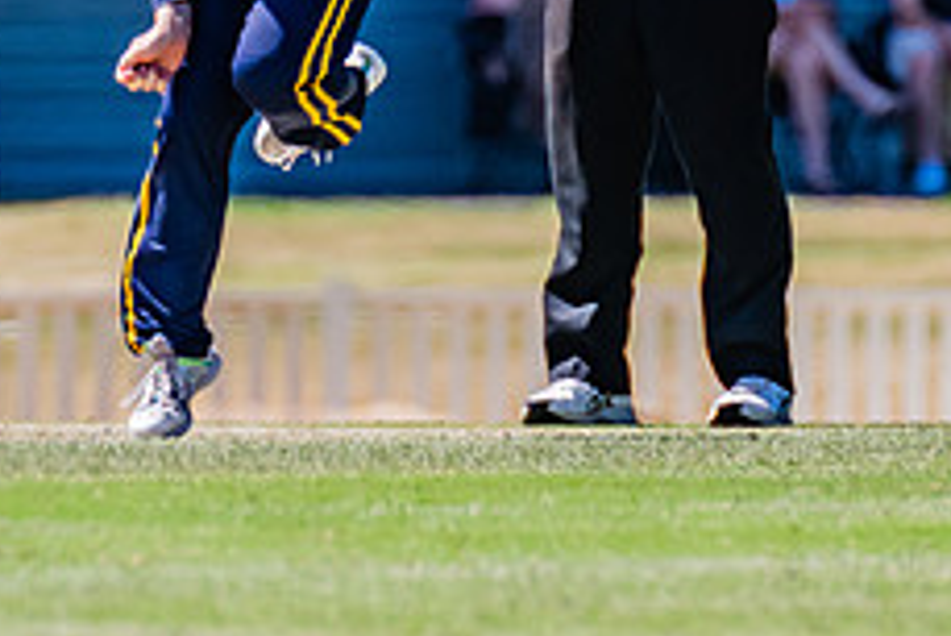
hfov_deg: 1.1
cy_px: 9
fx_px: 49058
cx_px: 115
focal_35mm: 1856
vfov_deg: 0.7
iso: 640
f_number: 7.1
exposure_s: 1/2000
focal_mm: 600
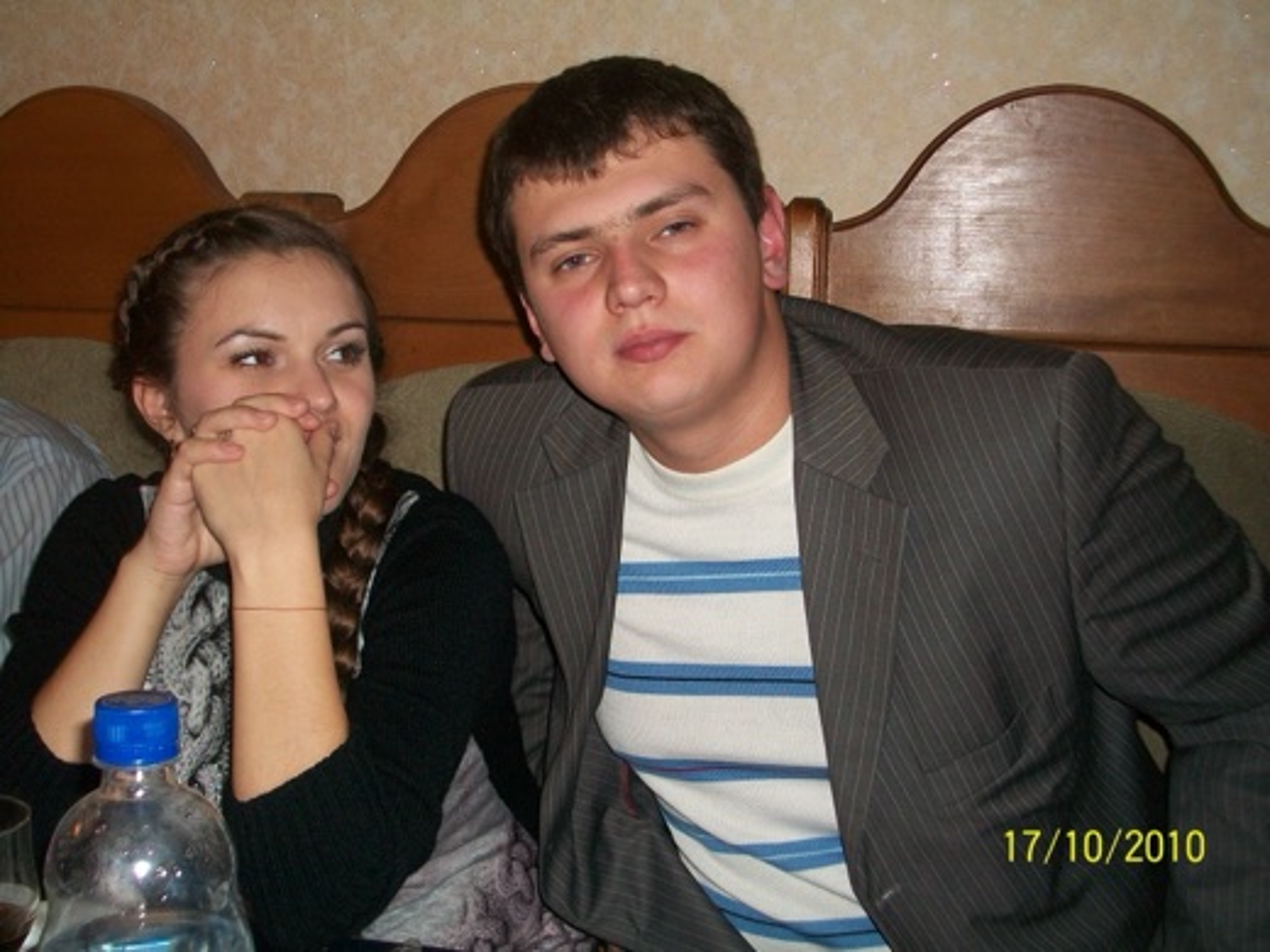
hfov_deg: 44.8
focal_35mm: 42
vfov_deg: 34.3
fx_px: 1541
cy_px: 476
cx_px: 635
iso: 120
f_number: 3.2
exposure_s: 1/40
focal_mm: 7.1
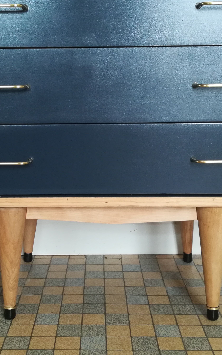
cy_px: 177
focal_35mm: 51
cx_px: 89
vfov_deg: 39.6
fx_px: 494
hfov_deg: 25.3
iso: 200
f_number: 2.2
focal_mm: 3.83
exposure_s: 1/33.3
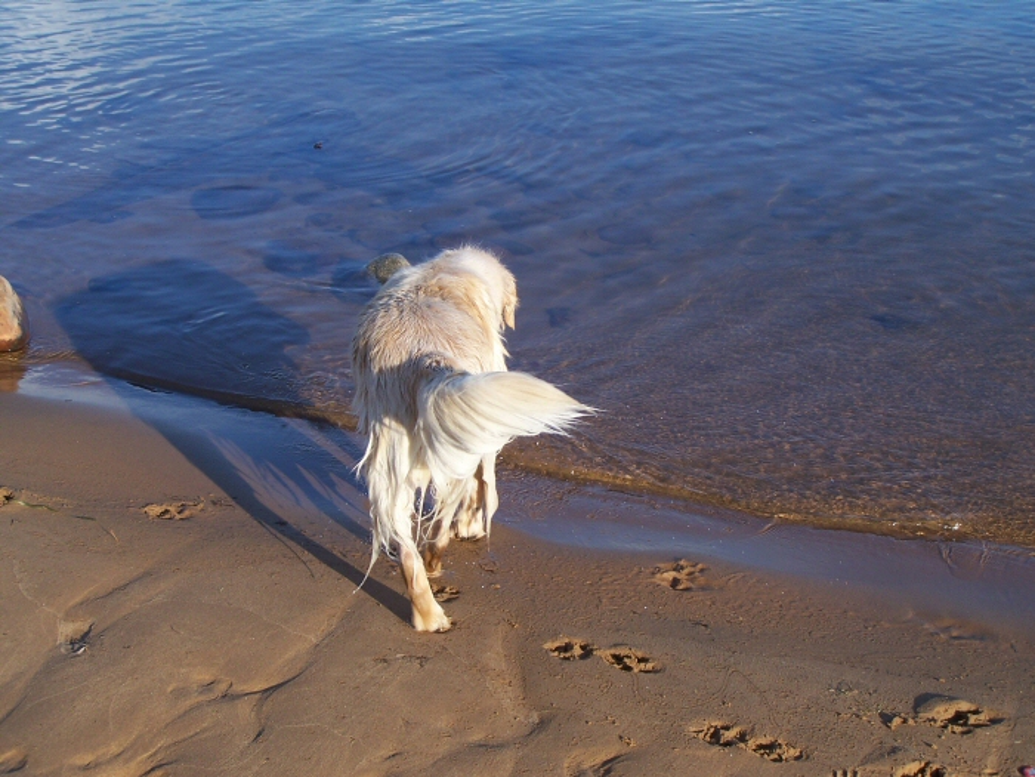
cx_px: 518
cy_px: 388
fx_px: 1764
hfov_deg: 32.7
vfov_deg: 24.8
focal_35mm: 59
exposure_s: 1/750
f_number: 3.1
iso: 80
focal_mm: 9.8
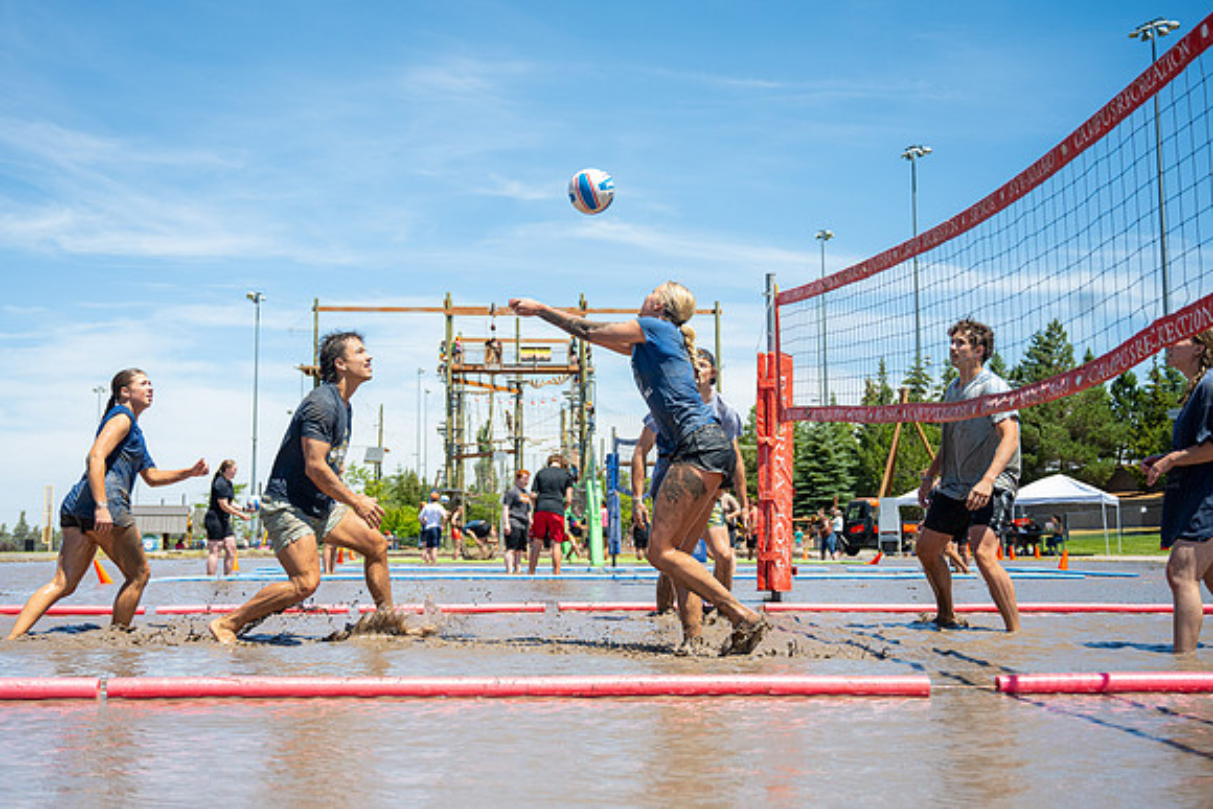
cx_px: 570
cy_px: 374
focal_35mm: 42
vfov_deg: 31.7
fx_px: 1426
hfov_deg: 46.1
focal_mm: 37
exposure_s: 1/2000
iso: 320
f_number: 4
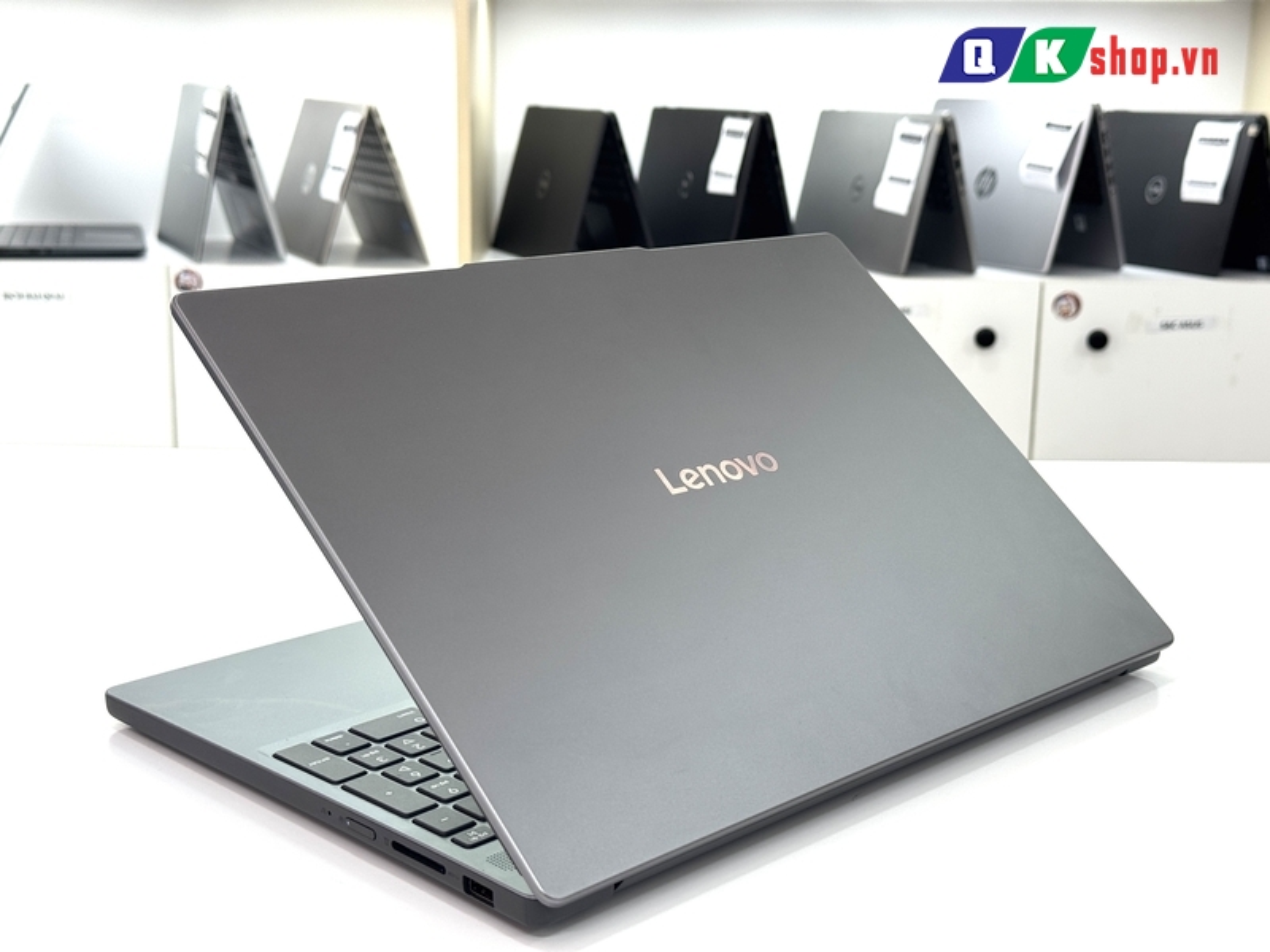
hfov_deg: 39.7
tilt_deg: -12.9
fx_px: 1761
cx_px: 635
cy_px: 476
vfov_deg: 30.3
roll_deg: +0.1
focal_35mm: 48
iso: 50
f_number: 1.78
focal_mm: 6.76
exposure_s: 1/100
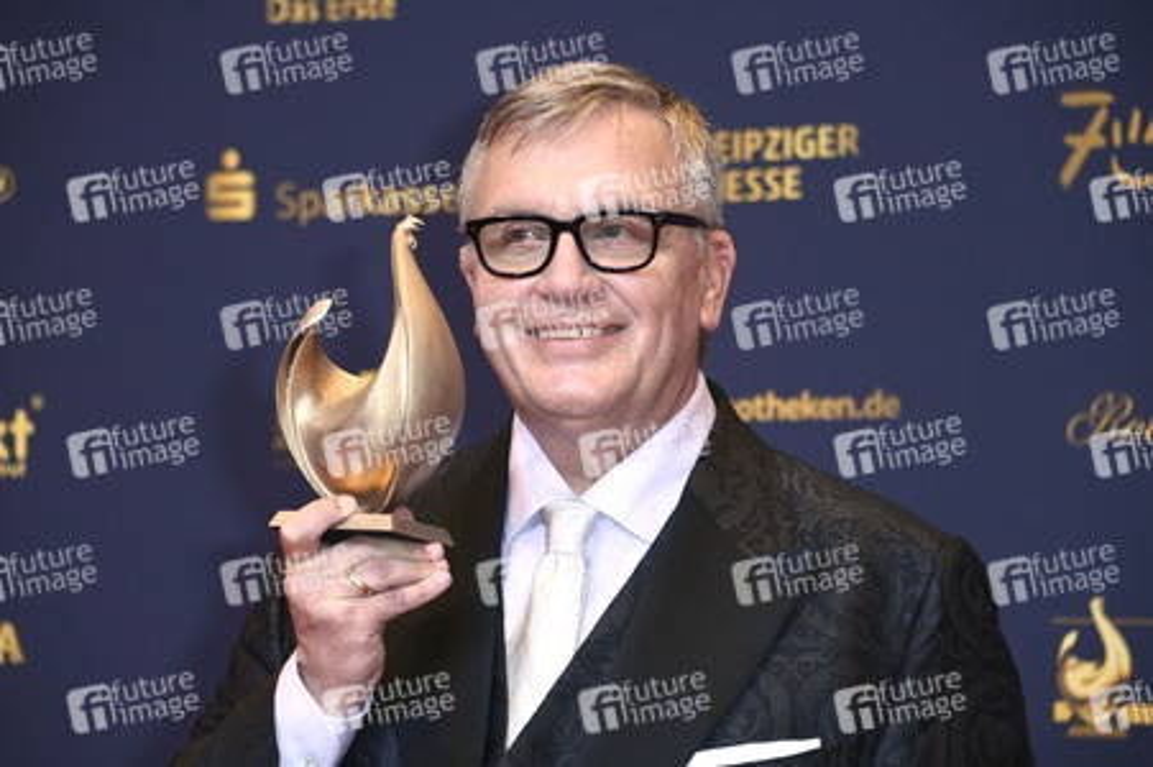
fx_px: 4320
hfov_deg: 15.2
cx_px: 576
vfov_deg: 10.1
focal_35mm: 135
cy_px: 384
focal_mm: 135
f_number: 5.6
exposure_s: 1/200
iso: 1000
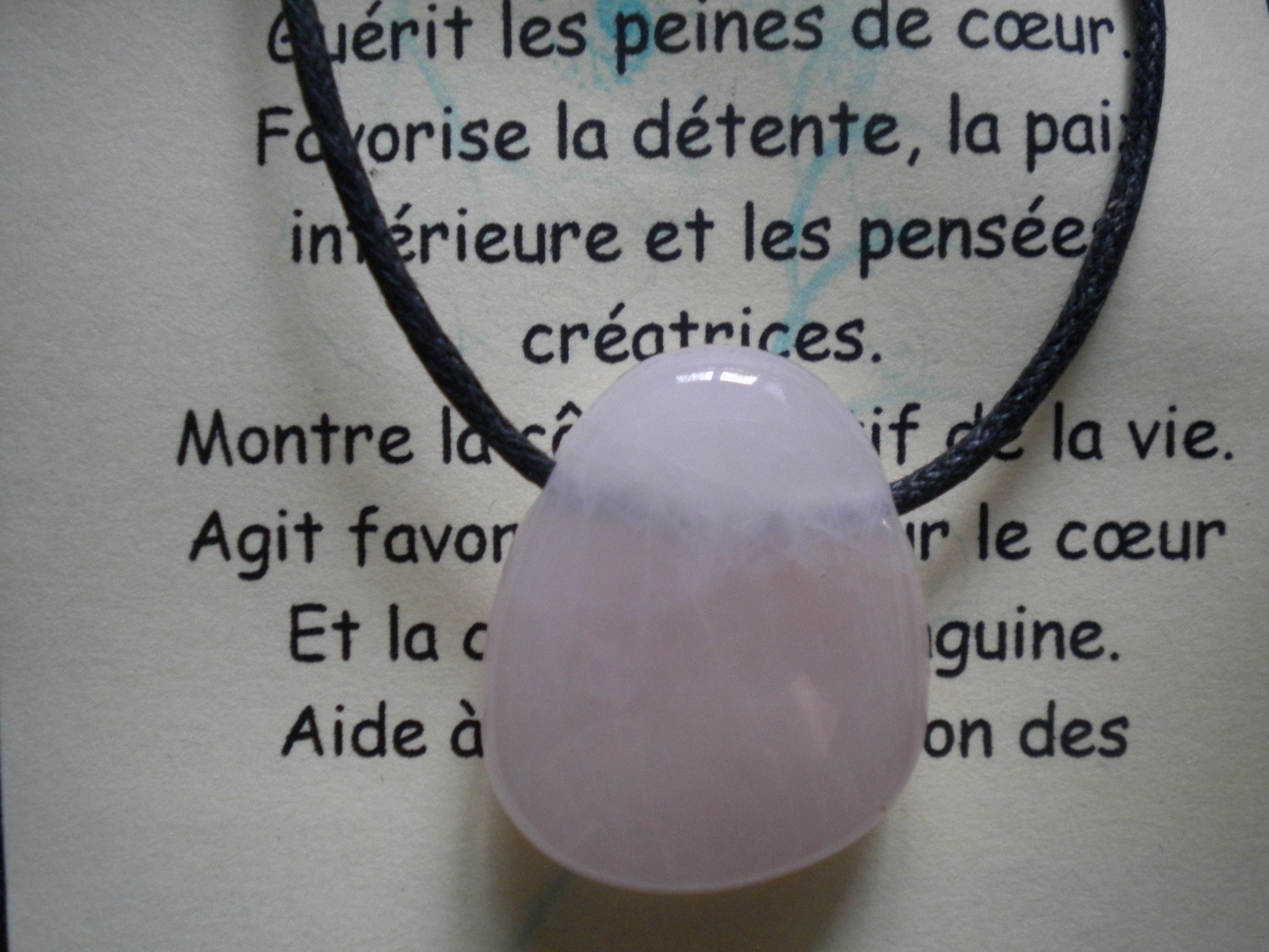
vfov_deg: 35.1
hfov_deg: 45.8
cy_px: 476
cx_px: 634
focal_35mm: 41
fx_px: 1503
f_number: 3.5
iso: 337
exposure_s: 1/60
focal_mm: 7.4
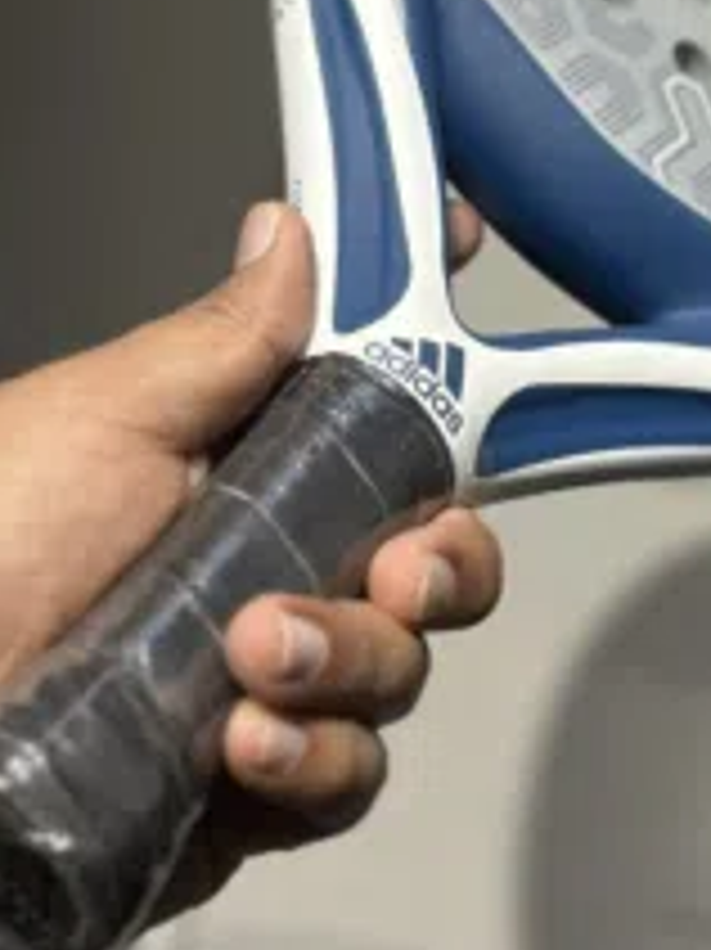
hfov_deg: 16.1
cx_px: 616
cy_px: 252
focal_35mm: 91
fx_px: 2495
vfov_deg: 21.4
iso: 160
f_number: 1.78
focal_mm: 6.86
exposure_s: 1/100
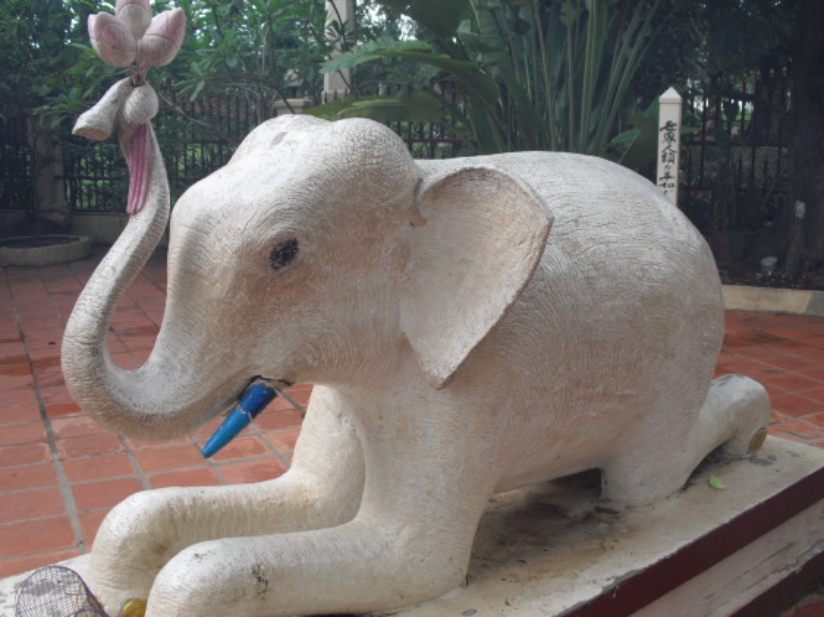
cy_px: 292
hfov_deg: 45.8
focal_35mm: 41
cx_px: 402
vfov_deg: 35.1
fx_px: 976
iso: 100
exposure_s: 1/125
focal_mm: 6.3
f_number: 3.1
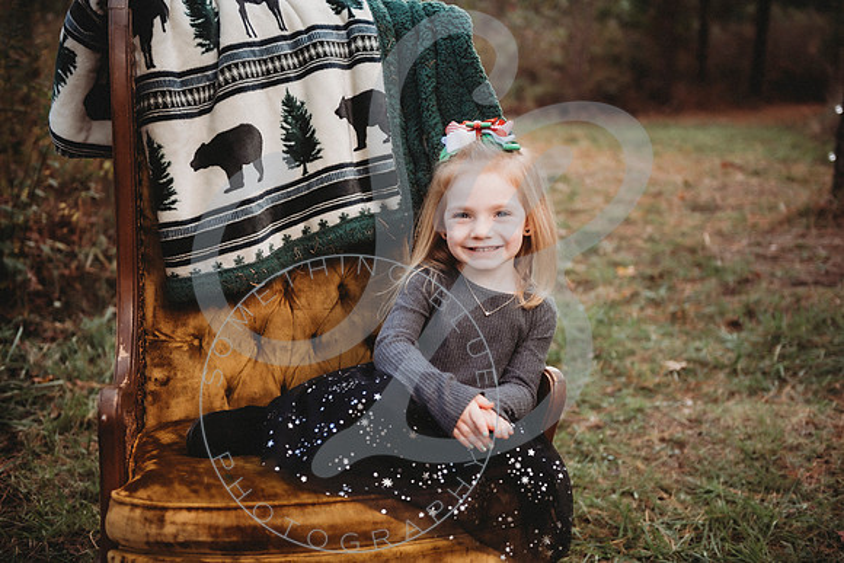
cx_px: 422
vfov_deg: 27.0
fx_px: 1172
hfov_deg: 39.6
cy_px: 282
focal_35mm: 50
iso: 100
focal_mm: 50
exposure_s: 1/400
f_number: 2.8
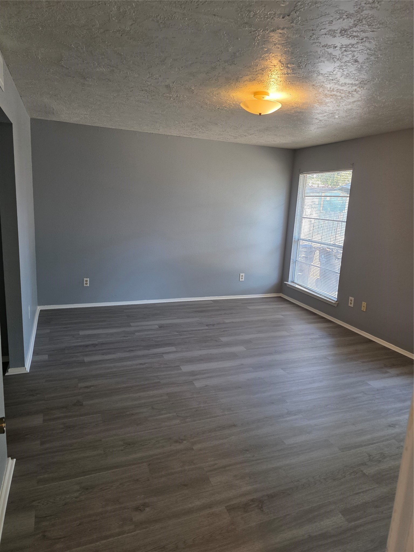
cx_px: 207
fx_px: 367
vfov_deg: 73.9
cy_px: 276
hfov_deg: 58.9
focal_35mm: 23
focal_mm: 6.3
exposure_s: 1/120
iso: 200
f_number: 1.7
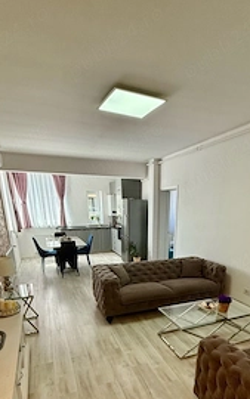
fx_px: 240
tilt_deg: -18.4
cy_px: 291
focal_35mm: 22
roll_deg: -1.7
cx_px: 145
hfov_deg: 54.9
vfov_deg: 74.8
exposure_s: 1/101
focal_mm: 2.22
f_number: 2.2
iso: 160
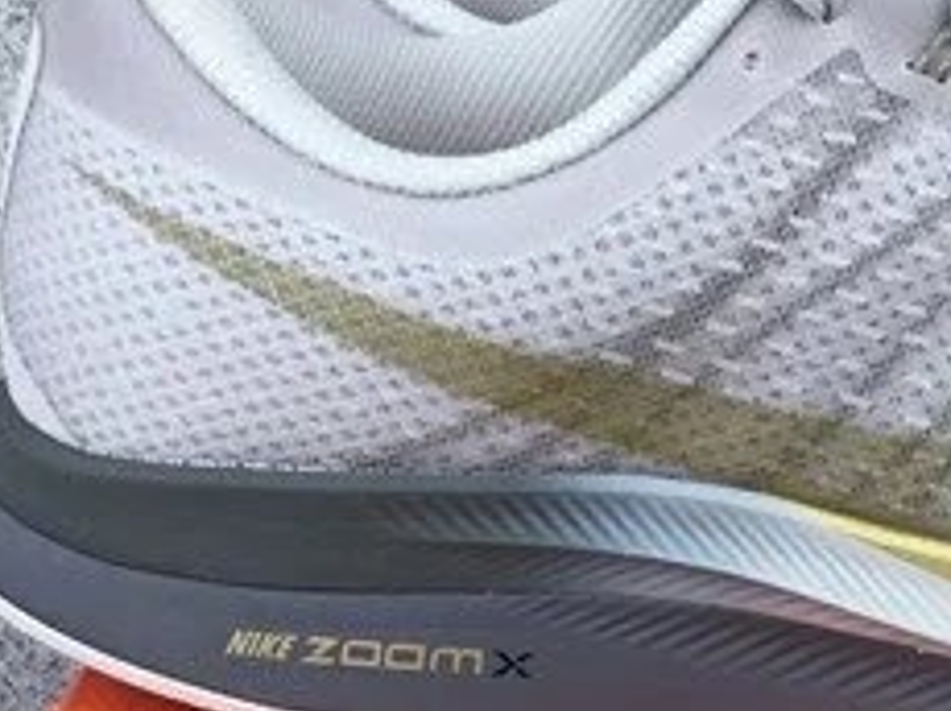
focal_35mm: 108
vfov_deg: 13.7
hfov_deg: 17.9
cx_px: 889
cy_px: 368
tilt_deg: -16.0
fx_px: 2964
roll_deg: -0.9
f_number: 2.4
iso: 25
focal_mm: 3.3
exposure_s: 1/455
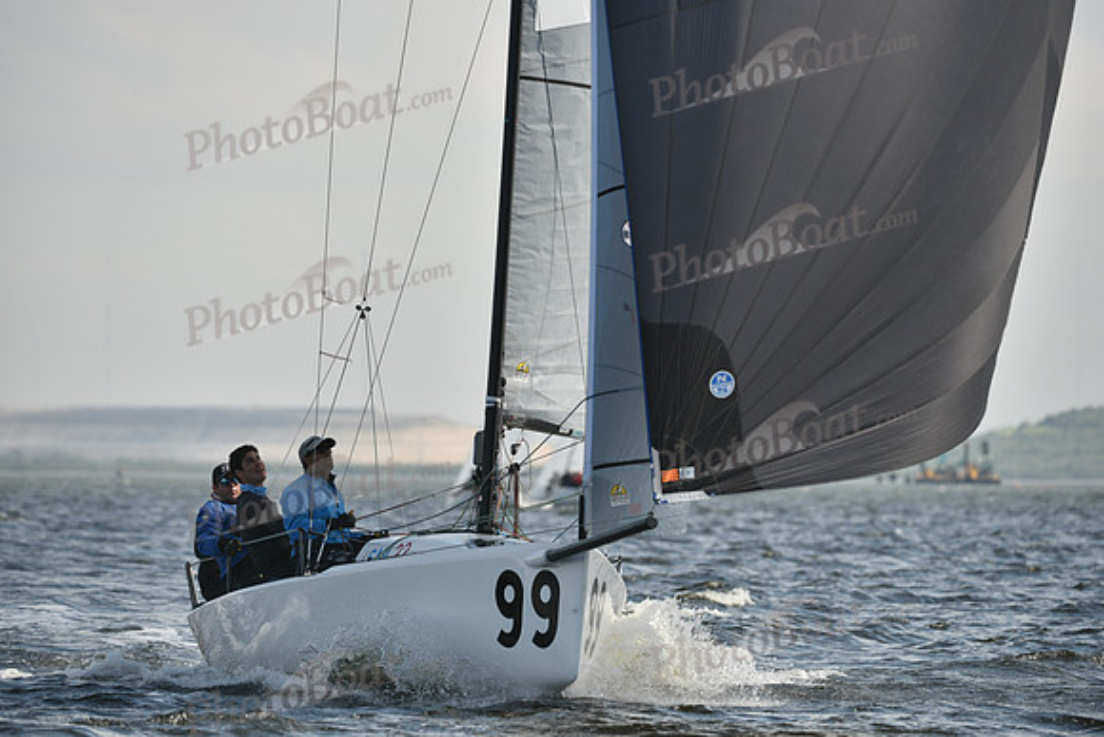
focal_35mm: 330
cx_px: 552
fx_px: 10122
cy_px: 368
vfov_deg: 4.2
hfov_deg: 6.2
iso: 250
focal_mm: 330
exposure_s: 1/1250
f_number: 5.6
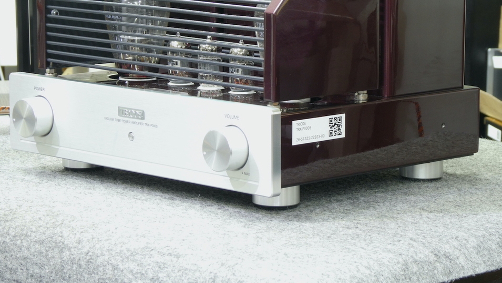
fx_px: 1677
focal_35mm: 126
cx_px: 250
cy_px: 99
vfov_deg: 9.6
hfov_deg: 17.0
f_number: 5.6
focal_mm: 20.6
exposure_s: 2
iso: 100
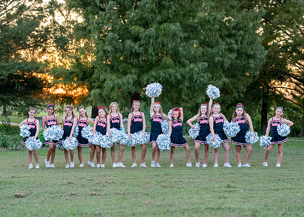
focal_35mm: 67
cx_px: 144
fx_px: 578
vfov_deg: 21.2
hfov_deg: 29.5
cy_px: 129
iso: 1600
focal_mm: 50
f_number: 2.2
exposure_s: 1/1000
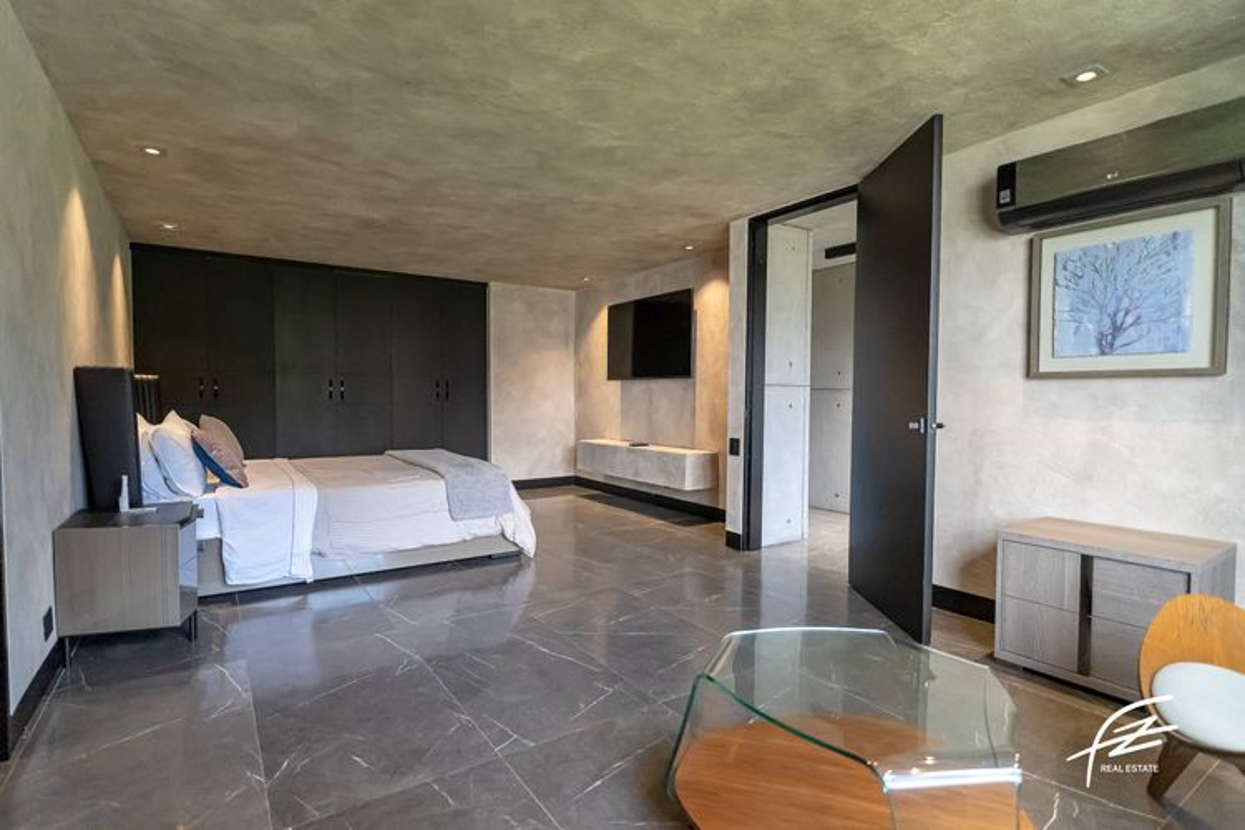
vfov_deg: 70.7
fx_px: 585
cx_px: 622
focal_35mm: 17
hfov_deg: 93.5
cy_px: 415
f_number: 1.8
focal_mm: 16
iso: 4000
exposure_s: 1/1600
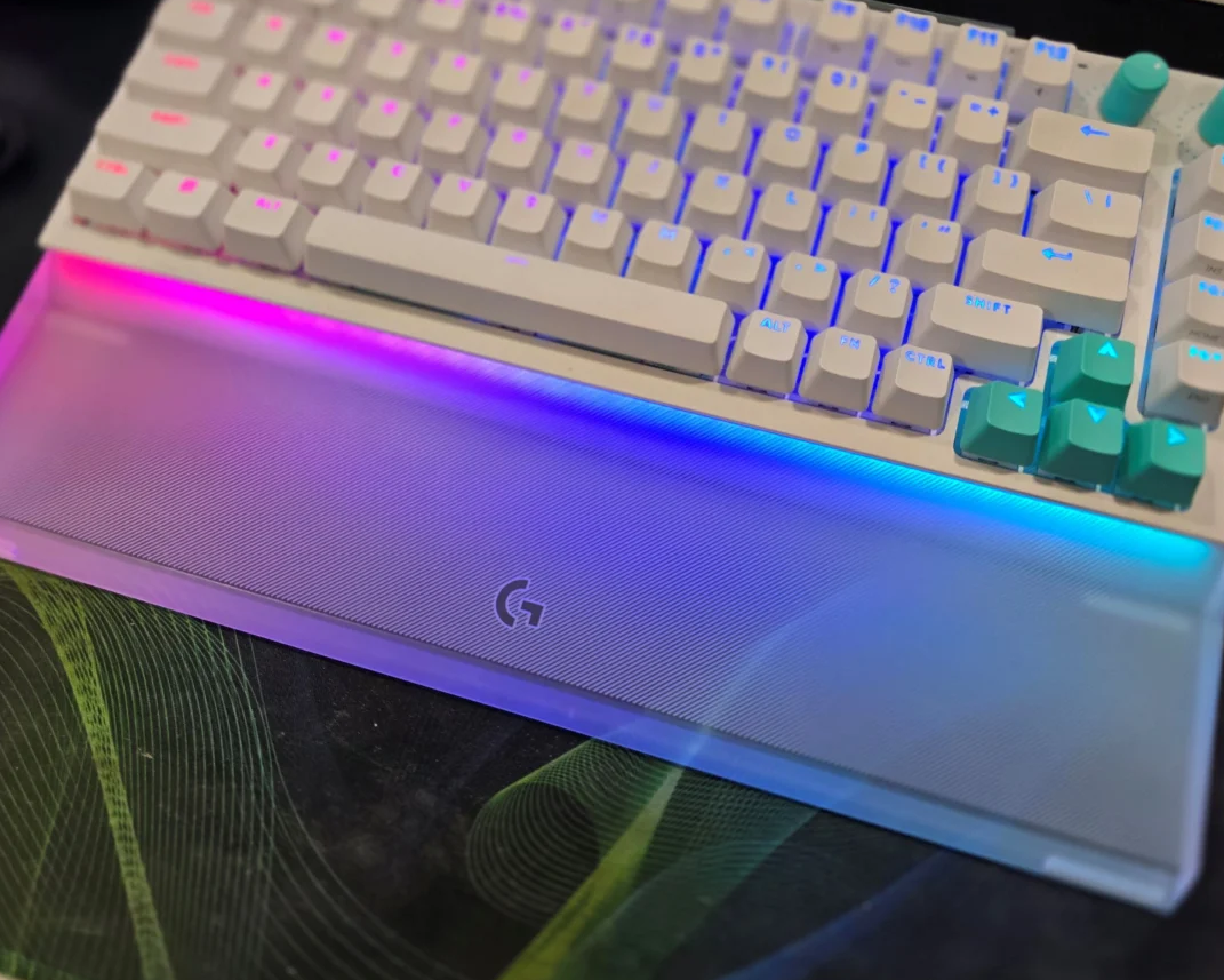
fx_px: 942
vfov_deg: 54.9
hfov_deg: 66.0
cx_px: 599
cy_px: 526
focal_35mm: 26
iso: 160
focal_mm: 6.3
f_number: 1.7
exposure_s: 1/71.5
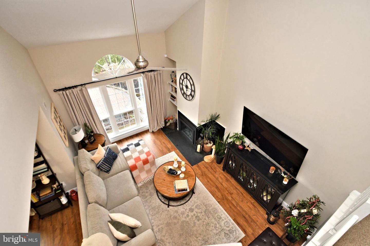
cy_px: 123
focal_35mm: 15
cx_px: 185
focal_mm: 10.5
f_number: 5
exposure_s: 1/100
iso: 1000
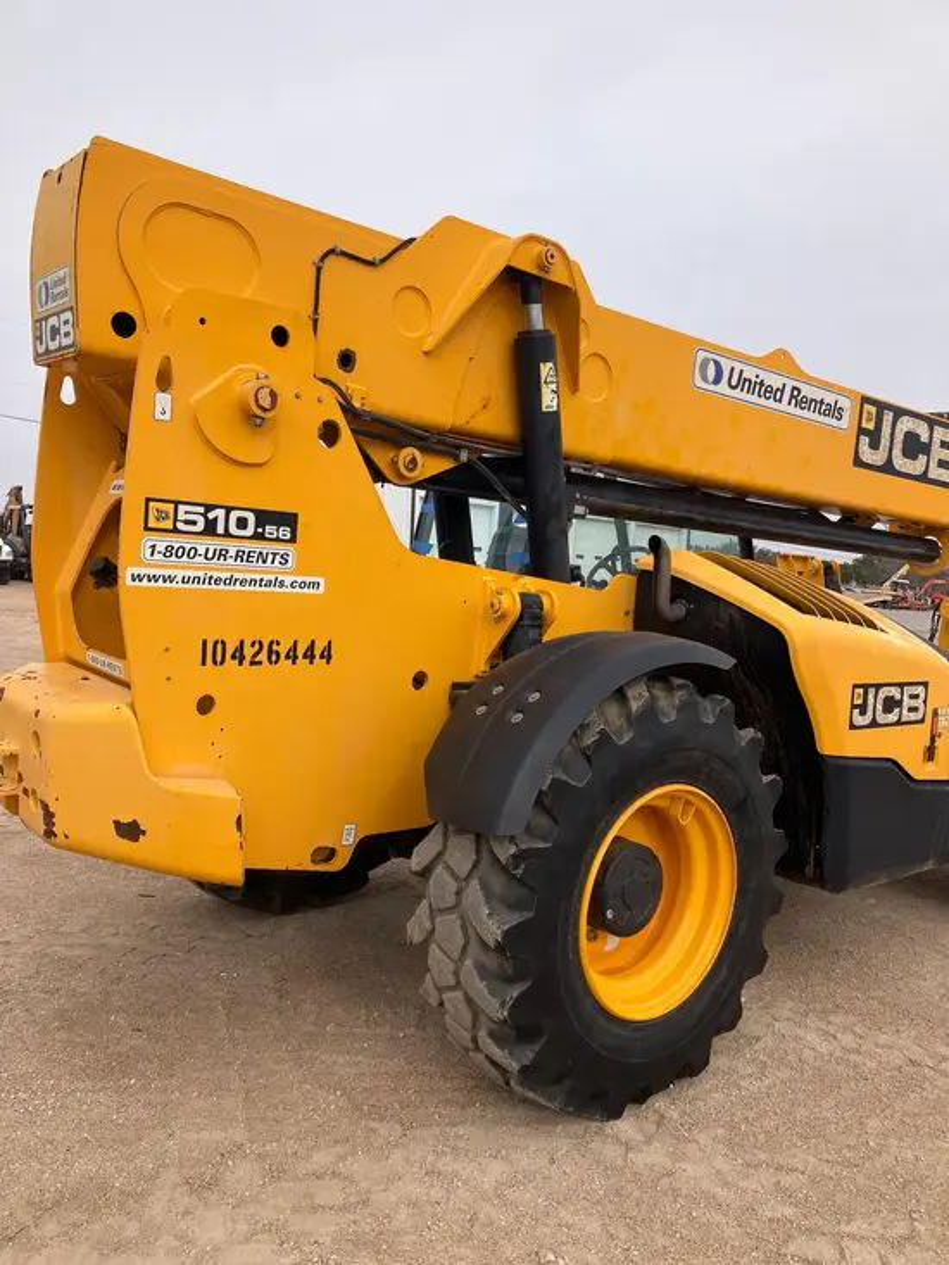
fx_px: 1023
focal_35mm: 28
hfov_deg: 49.8
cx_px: 474
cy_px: 632
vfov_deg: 63.4
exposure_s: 1/1312
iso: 32
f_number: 1.8
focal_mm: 3.99
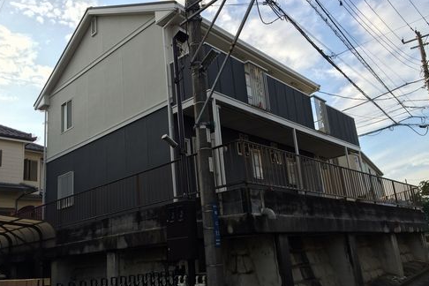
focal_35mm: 31
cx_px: 211
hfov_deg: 60.3
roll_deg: -0.7
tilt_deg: +16.5
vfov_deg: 42.3
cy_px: 159
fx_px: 369
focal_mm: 4.15
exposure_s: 1/1208
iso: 32
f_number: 2.2
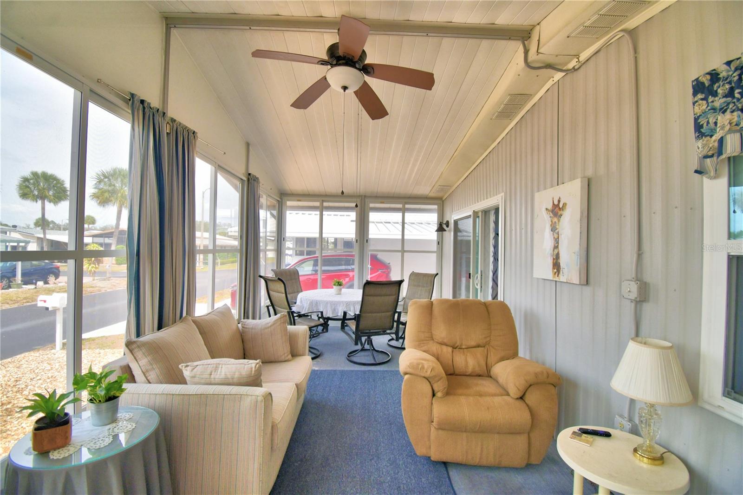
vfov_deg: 77.3
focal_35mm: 15
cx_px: 372
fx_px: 309
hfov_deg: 100.4
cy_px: 248
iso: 280
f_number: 4.5
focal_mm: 10
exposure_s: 1/125
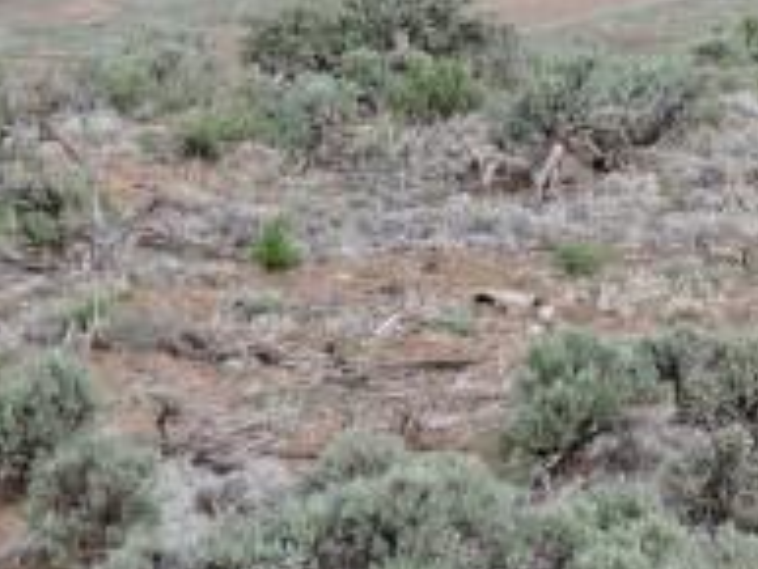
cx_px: 844
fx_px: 5456
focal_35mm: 249
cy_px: -133
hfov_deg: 7.9
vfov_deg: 5.9
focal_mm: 13.4
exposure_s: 1/400
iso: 100
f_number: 3.9
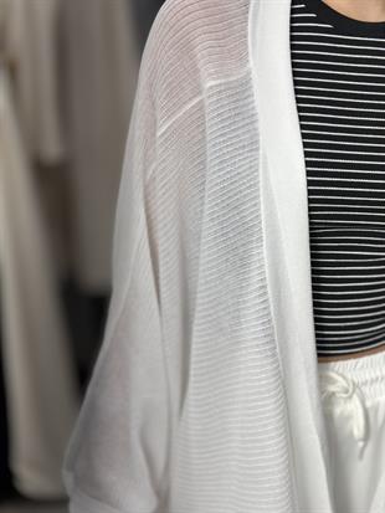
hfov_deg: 30.3
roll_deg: +1.8
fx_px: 711
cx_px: 192
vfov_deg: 39.6
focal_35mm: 48
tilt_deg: -23.1
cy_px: 256
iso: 80
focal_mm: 6.86
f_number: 1.78
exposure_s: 1/270
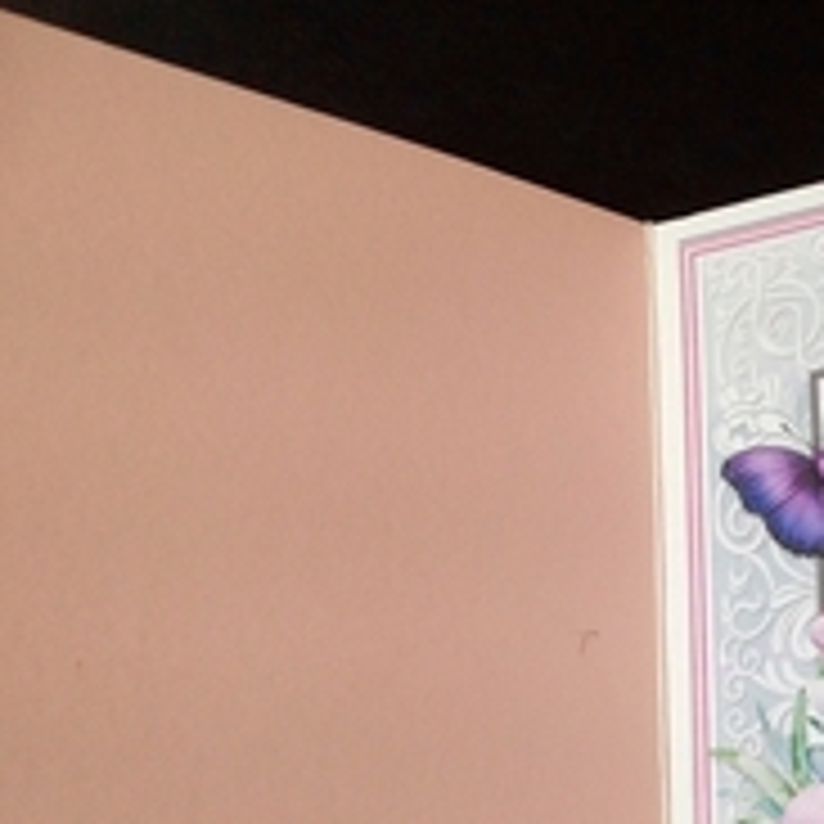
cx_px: 887
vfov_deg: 22.4
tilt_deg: -75.7
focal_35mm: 76
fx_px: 2047
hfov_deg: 21.7
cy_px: 662
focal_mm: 4.28
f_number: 2.4
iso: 64
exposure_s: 1/40
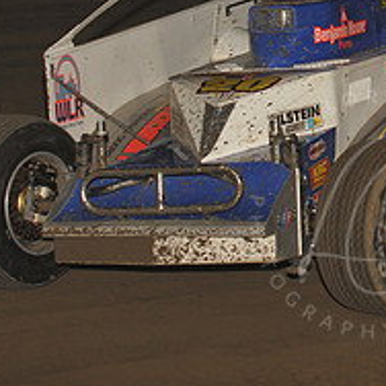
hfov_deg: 5.0
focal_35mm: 353
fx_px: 4453
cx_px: 372
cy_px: 25
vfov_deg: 5.0
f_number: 6.3
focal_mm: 135
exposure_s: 1/320
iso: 800
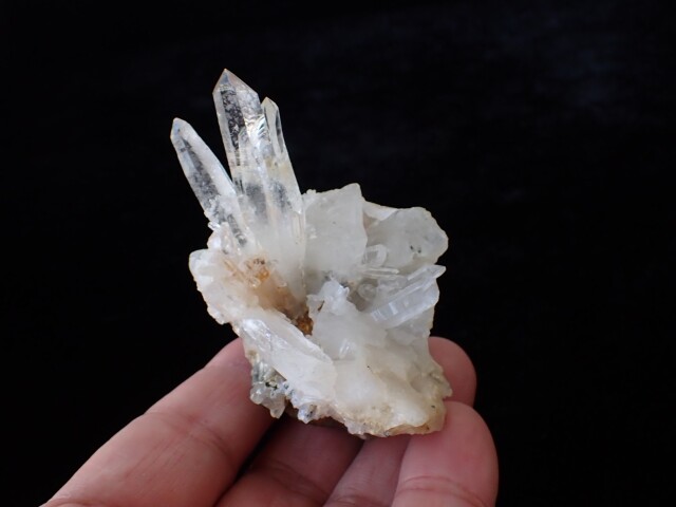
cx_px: 338
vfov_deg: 46.8
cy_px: 254
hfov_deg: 60.0
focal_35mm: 30
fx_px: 586
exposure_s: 1/125
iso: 160
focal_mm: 5.4
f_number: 3.2
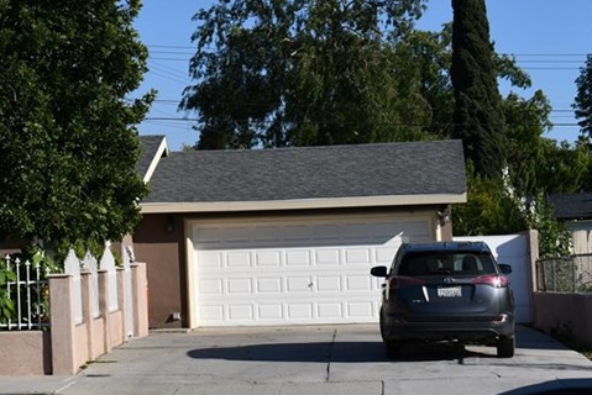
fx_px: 1793
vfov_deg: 12.5
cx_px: -2
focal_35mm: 109
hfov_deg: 18.3
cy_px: 88
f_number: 10
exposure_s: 1/400
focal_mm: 34
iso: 100
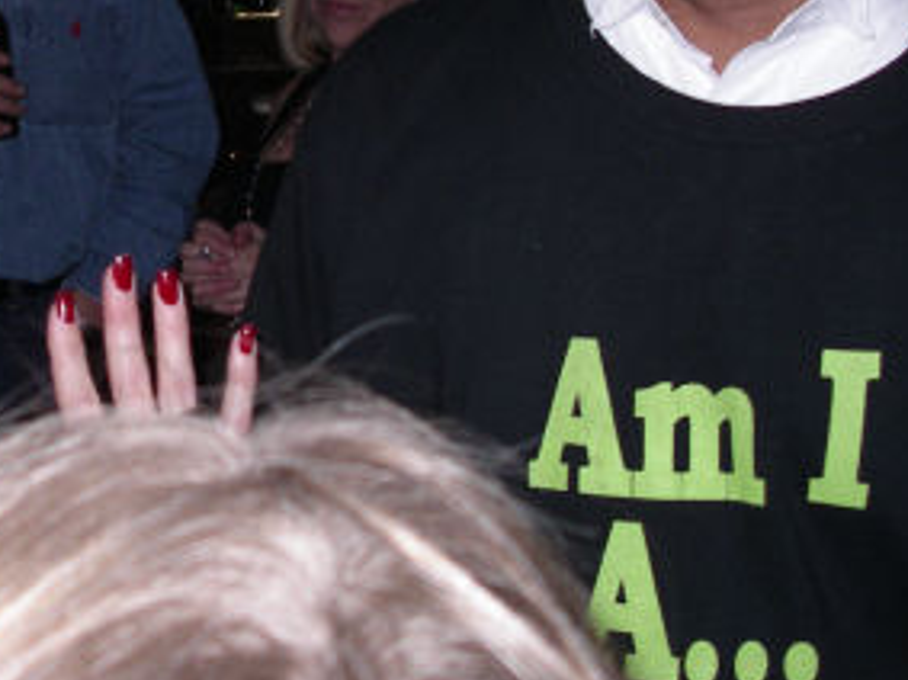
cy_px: 168
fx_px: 2098
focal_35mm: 80
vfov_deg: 18.3
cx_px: 111
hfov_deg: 23.8
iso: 200
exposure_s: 1/40
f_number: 2.8
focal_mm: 7.8
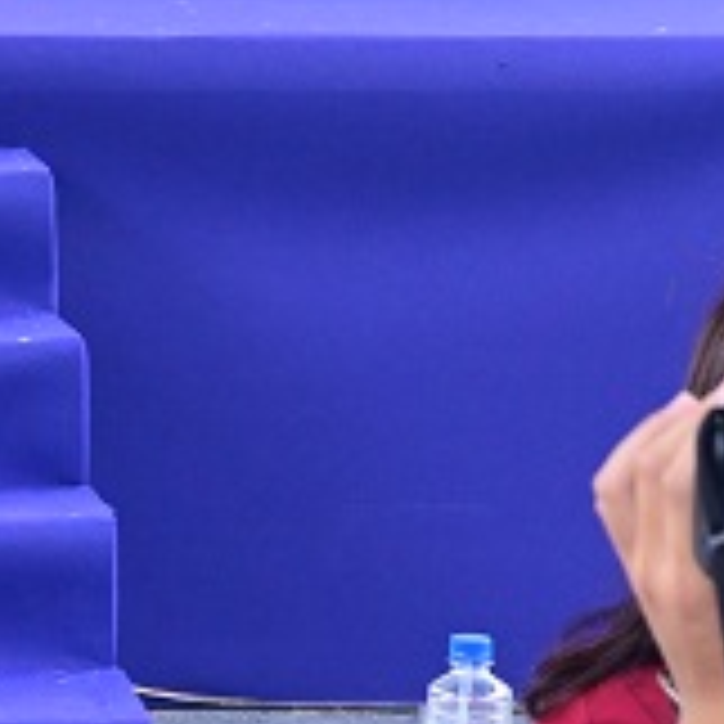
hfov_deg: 6.7
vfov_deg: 6.8
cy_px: -501
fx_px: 6010
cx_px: -612
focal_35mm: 254
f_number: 6.3
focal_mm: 48
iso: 1000
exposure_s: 1/160
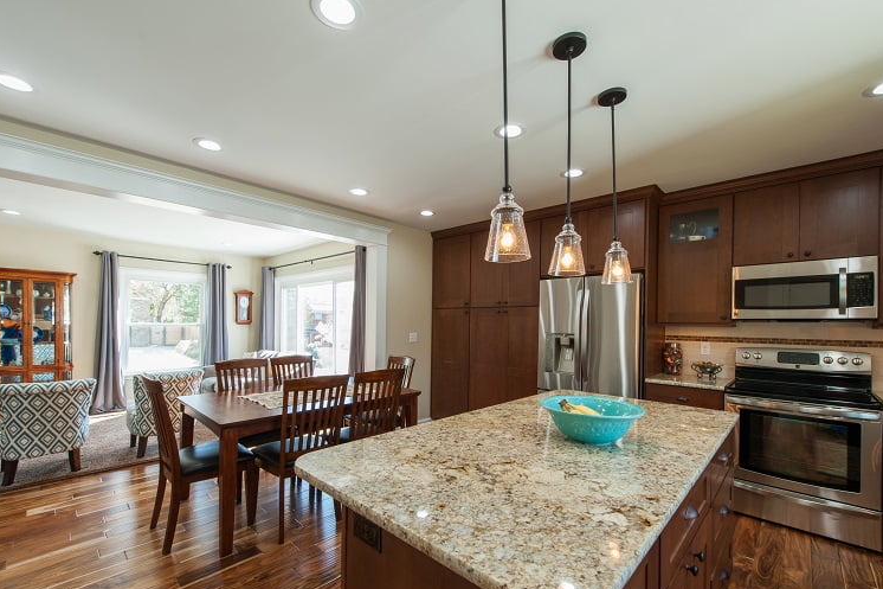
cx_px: 451
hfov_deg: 100.4
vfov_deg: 77.2
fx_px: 368
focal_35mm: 15
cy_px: 313
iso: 250
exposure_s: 1/20
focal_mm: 14
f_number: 8
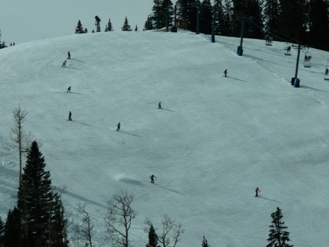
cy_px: 124
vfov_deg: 5.9
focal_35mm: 252
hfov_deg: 7.9
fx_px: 2395
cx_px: 164
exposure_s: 1/640
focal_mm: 41.5
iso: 100
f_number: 8
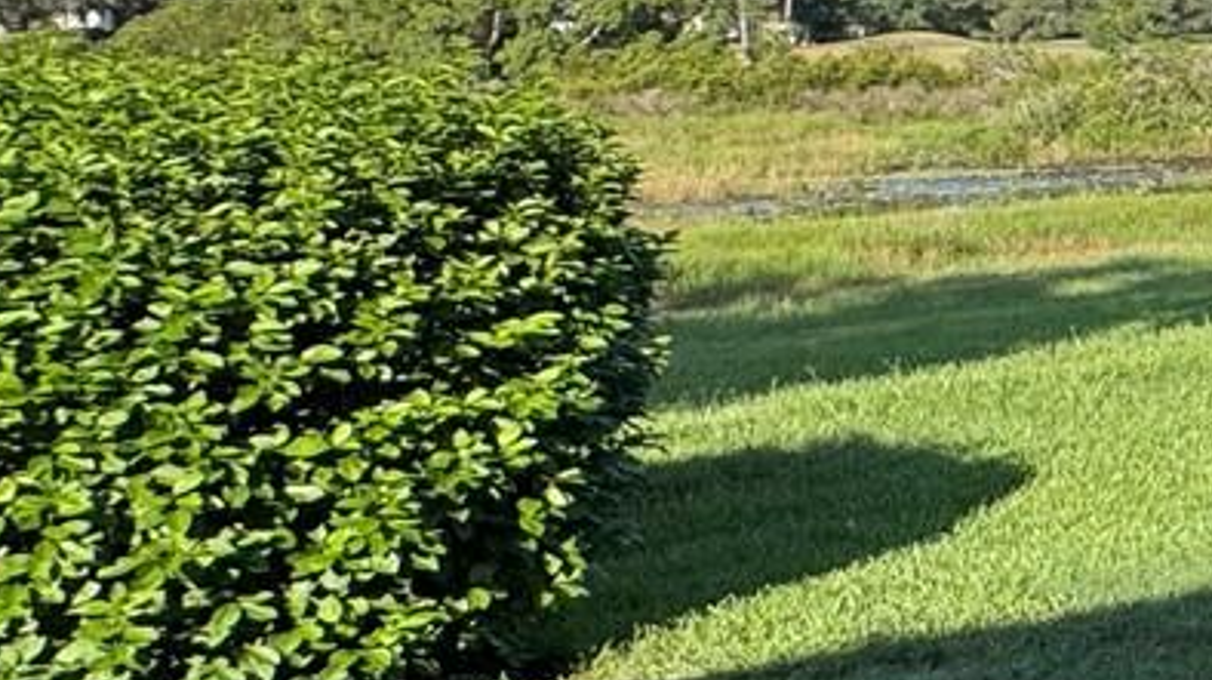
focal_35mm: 62
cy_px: 154
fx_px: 1991
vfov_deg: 19.2
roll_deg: +0.6
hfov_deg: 19.8
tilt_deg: -3.2
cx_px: 2366
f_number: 2.2
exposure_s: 1/1048
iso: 50
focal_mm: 2.22
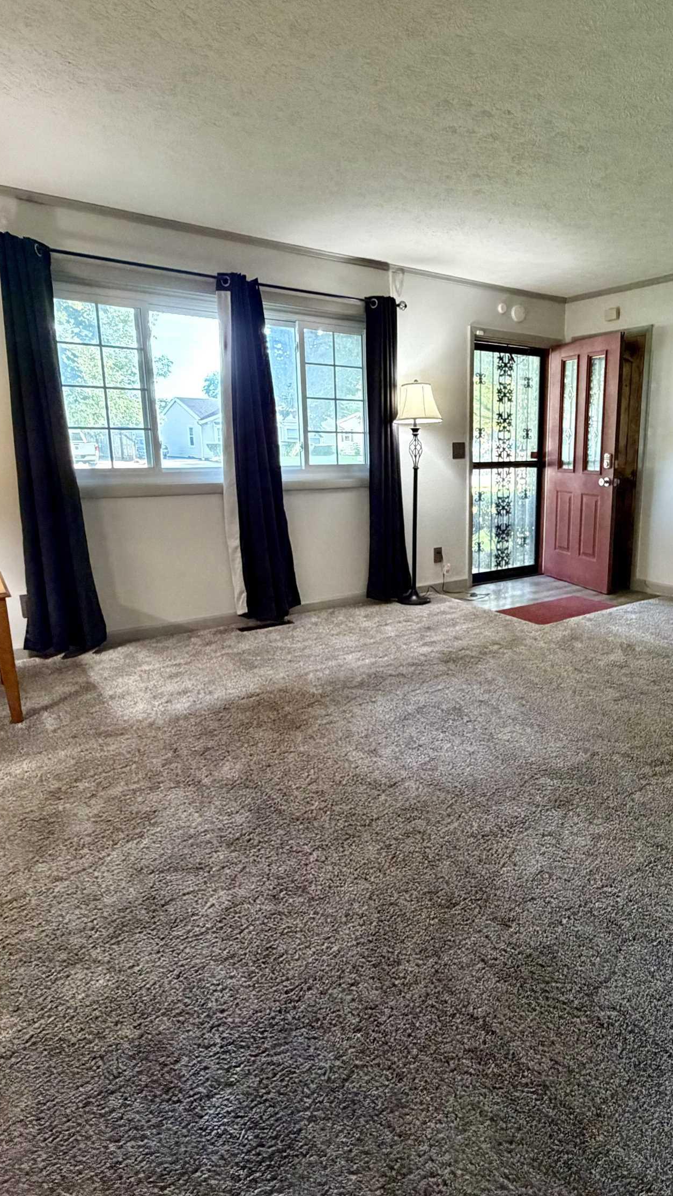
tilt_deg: -12.0
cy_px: 581
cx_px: 472
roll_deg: -0.3
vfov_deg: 83.8
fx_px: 666
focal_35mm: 21
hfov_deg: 52.1
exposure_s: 1/60
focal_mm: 2.22
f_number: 2.2
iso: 500
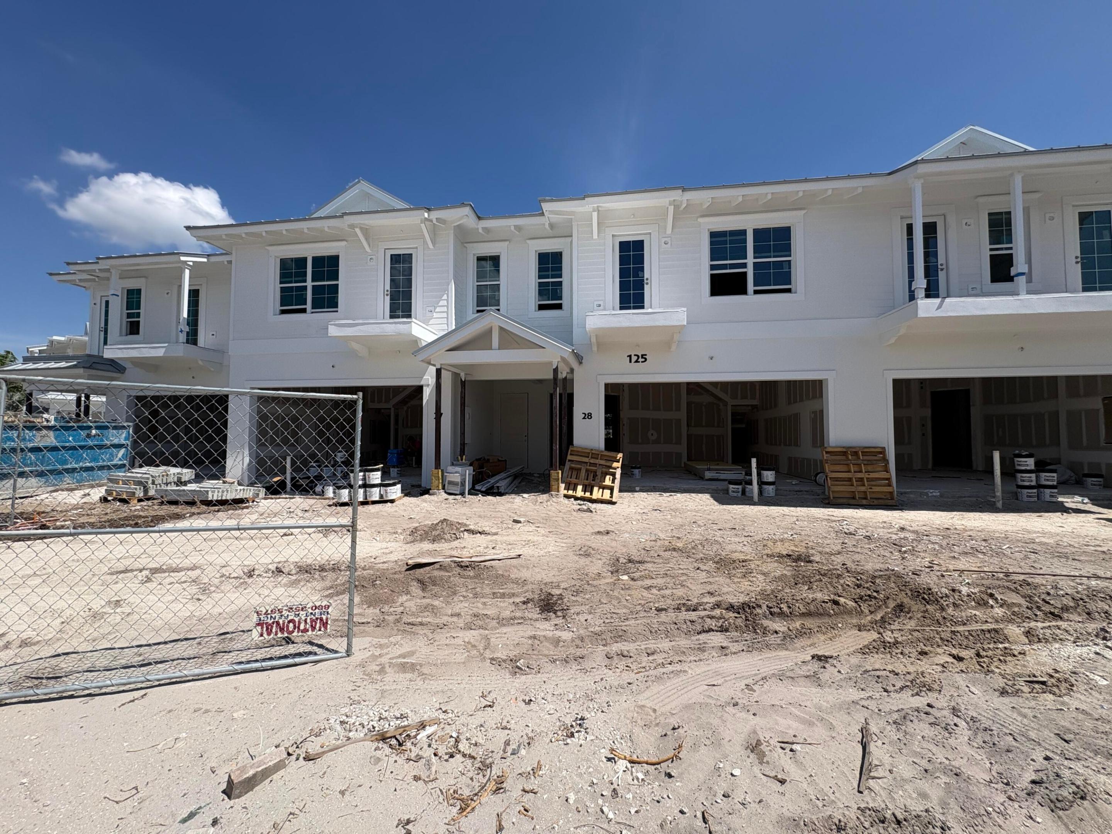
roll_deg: +0.2
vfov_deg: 85.7
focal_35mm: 14
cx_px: 556
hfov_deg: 102.1
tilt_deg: +1.9
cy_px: 417
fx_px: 450
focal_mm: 2.22
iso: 40
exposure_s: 1/2494
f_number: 2.2
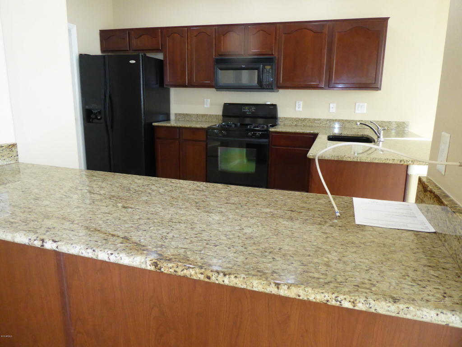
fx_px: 334
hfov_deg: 69.4
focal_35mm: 25
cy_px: 174
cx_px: 231
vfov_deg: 54.9
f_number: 3.3
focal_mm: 4.3
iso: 640
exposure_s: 1/60
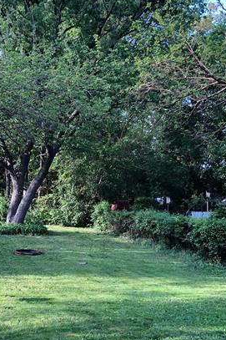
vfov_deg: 35.9
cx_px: 48
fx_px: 518
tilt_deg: +0.8
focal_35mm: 55
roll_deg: -1.8
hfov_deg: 24.2
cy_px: 223
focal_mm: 3.99
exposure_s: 1/120
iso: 32
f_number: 1.8
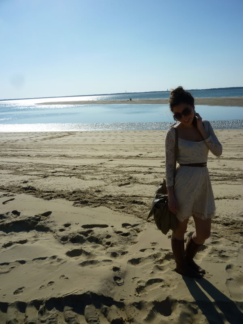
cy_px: 162
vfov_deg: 61.7
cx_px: 122
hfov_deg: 48.2
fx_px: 271
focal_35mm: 29
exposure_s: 1/800
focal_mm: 5.2
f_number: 6.3
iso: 80
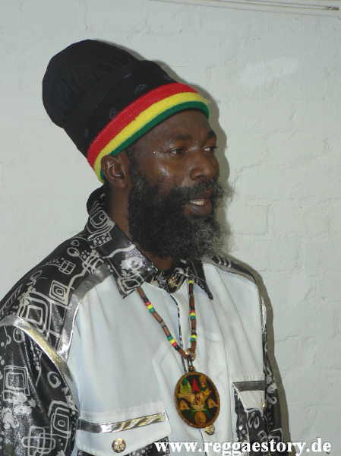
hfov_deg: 15.7
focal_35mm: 94
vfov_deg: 20.9
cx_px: 170
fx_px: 1236
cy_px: 228
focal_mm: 16.2
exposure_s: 1/60
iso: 100
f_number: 3.2
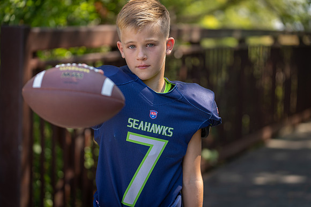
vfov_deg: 14.6
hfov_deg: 21.7
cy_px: 104
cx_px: 156
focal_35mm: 94
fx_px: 812
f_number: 2.8
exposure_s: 1/320
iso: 125
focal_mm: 94
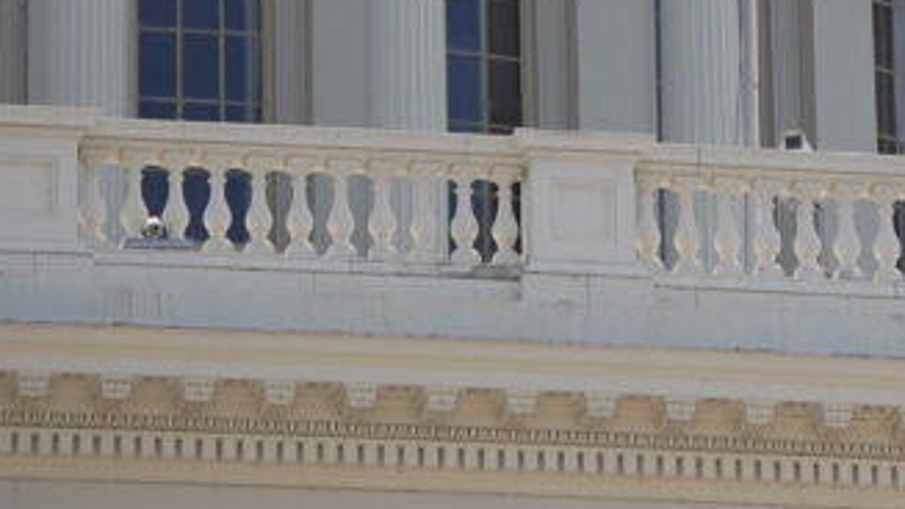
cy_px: -425
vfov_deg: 2.5
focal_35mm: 491
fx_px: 11783
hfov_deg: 4.4
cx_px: 960
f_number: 5
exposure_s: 1/1250
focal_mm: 100
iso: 200
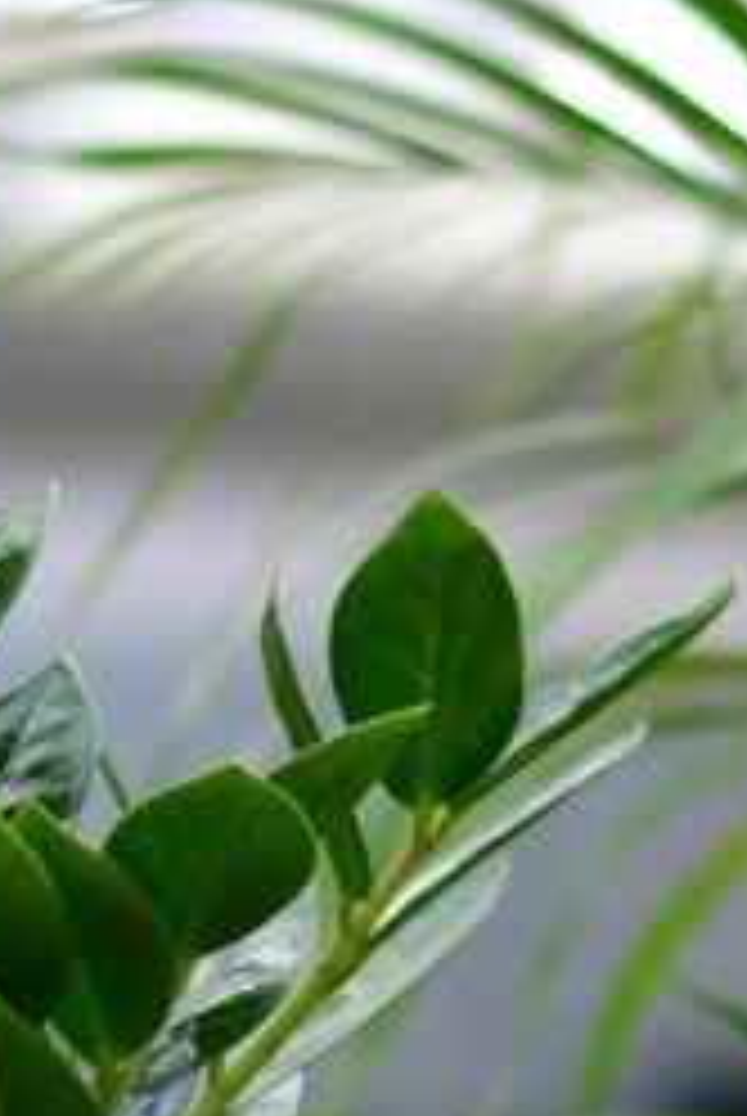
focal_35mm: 489
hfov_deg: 2.8
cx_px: -1233
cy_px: 2336
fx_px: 15177
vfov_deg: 4.2
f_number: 2.5
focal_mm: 50
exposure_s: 1/200
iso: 320
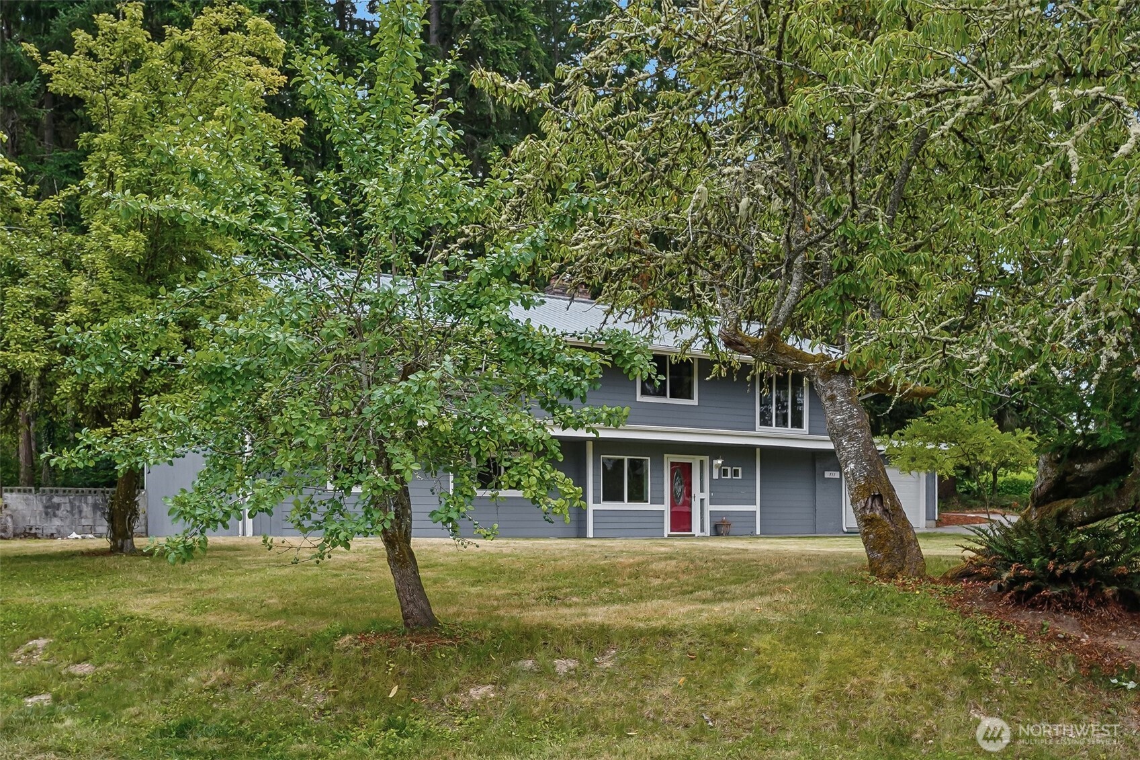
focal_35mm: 31
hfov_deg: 60.3
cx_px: 570
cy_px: 380
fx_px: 982
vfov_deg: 42.3
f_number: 8
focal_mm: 21
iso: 200
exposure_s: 1/125
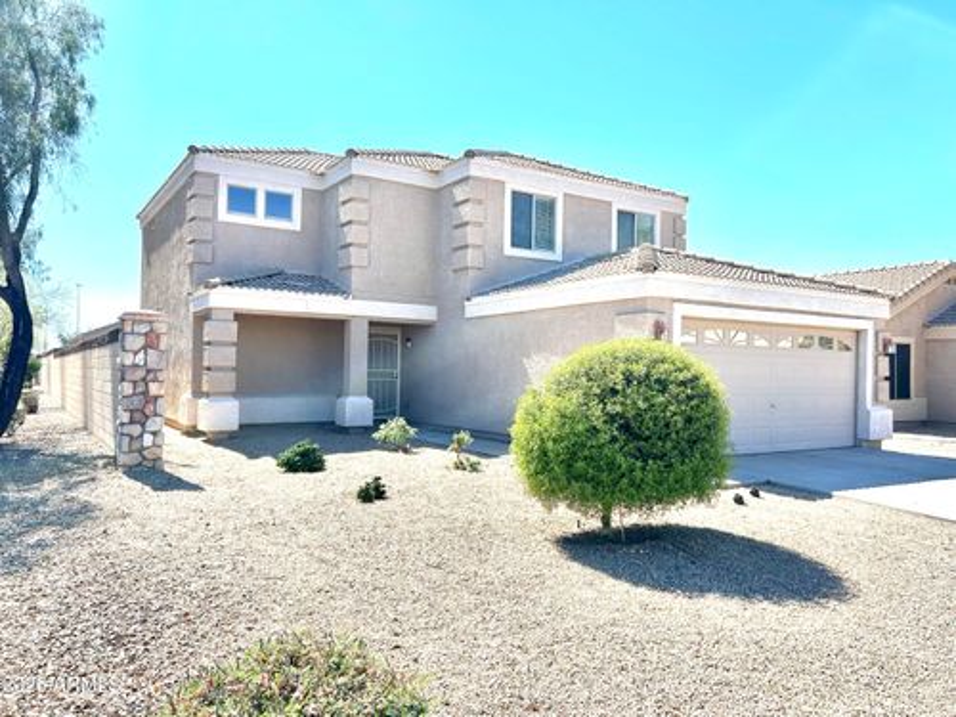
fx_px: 718
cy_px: 358
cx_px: 478
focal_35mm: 26
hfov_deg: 67.3
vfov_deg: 53.1
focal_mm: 5.7
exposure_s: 1/3571
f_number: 1.5
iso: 50
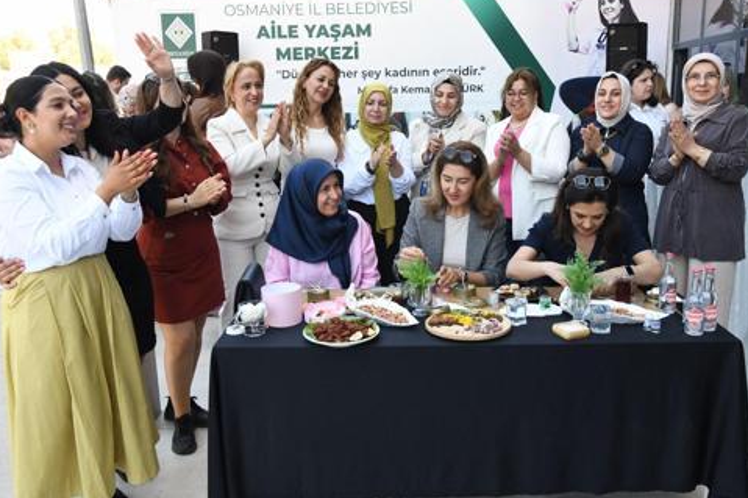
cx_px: 380
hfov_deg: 55.8
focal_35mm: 34
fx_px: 706
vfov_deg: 38.8
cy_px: 226
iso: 1250
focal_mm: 31
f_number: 6.3
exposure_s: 1/320
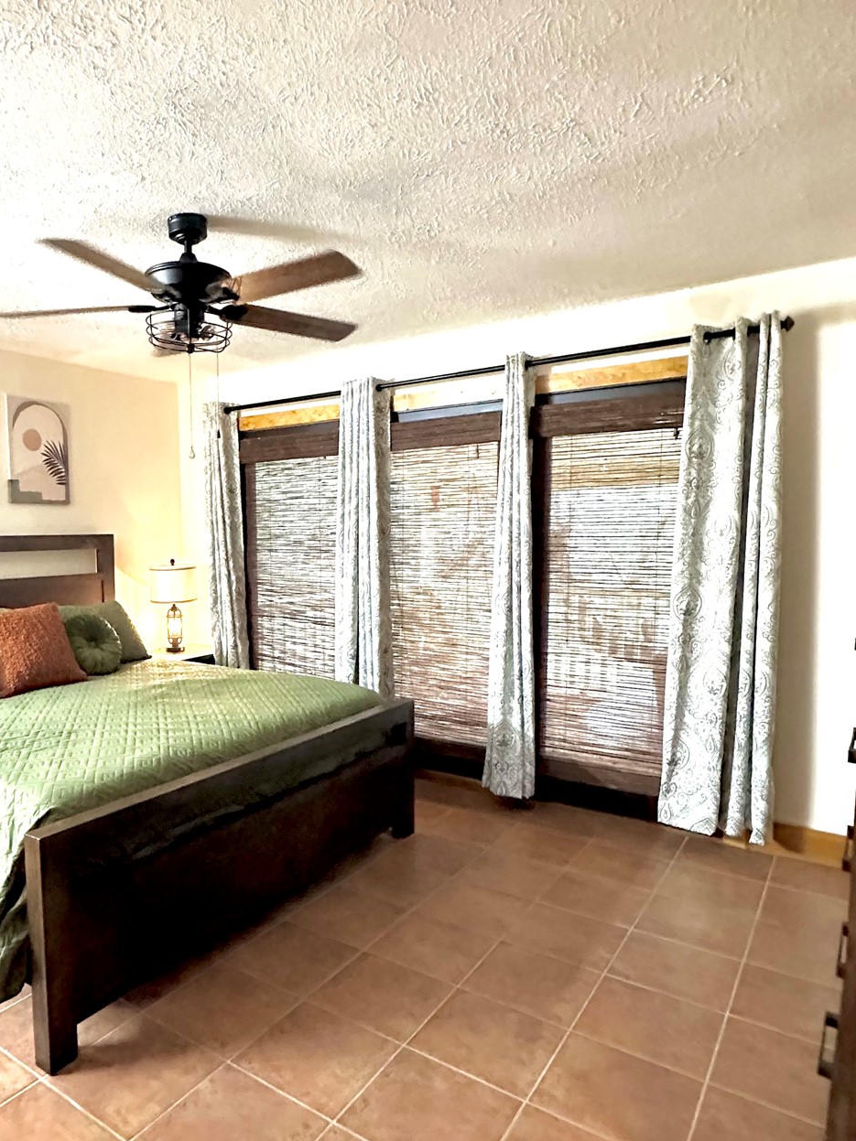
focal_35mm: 23
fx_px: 758
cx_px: 285
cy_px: 600
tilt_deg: -4.9
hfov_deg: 57.6
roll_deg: +0.3
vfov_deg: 73.9
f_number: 2.2
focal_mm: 2.22
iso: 1250
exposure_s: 1/60
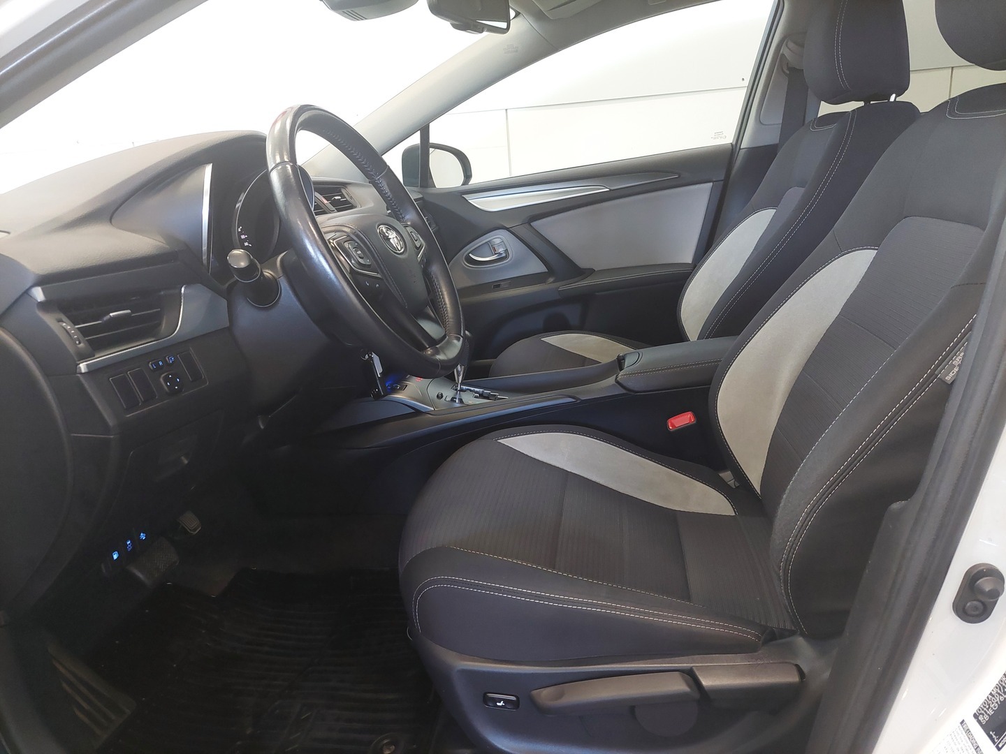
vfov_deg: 54.9
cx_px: 503
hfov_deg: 69.4
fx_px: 727
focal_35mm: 25
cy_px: 377
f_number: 1.8
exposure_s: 1/33
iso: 400
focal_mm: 5.23
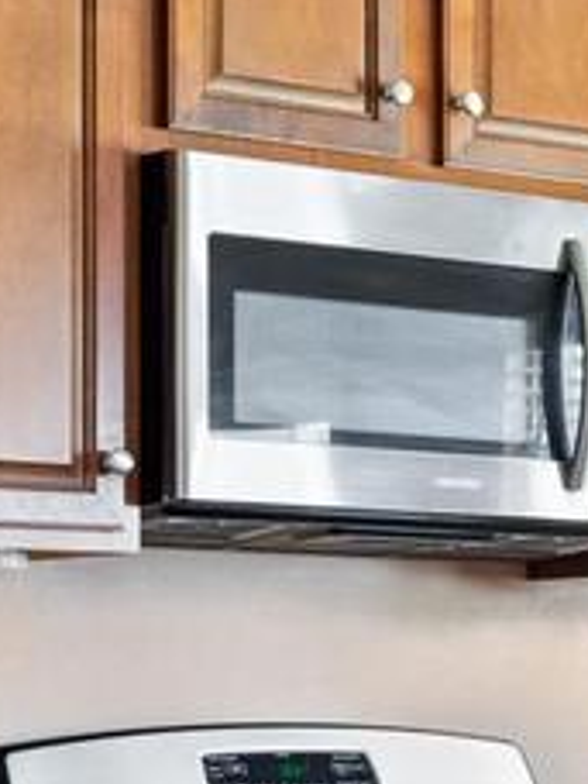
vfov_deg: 13.0
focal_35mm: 146
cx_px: 911
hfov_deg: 9.8
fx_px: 3307
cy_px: 1028
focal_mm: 24
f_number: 7.1
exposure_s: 1/3
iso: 640
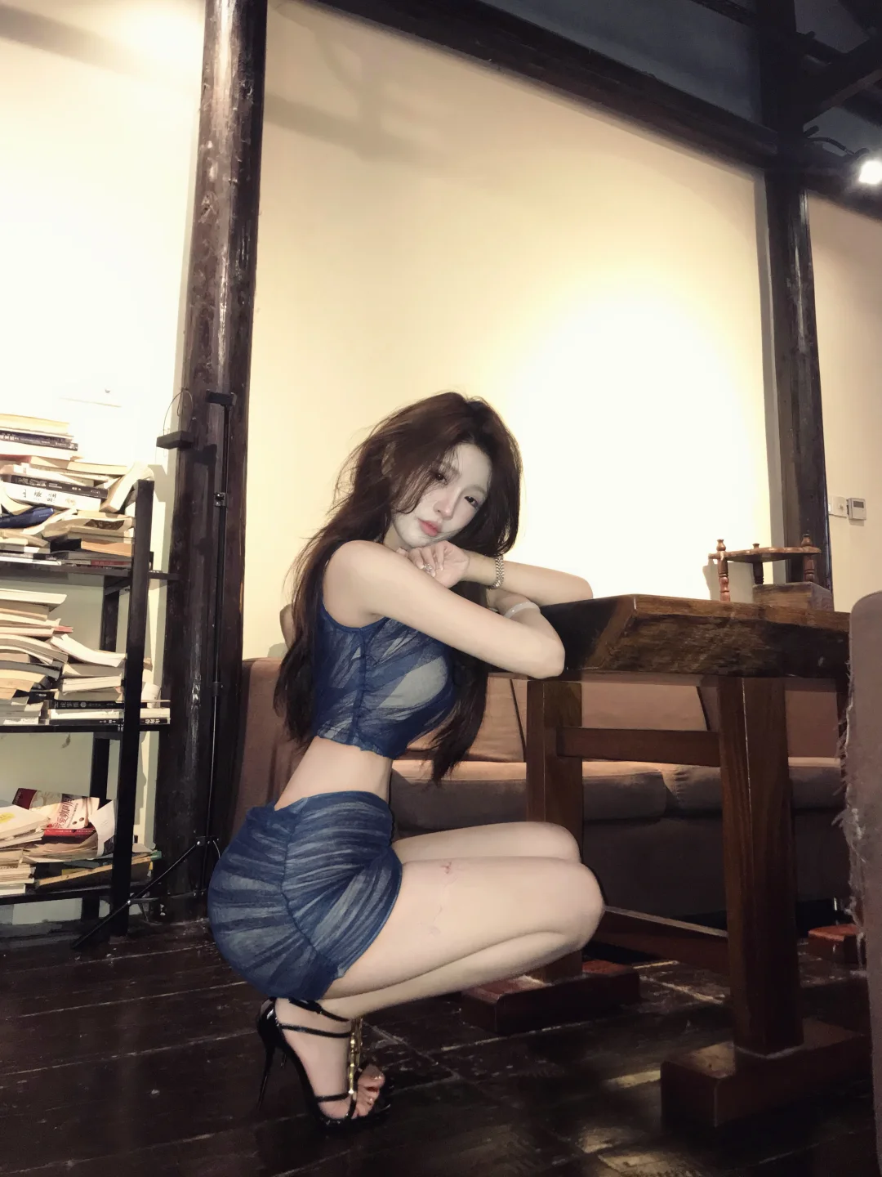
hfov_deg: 49.7
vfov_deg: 63.4
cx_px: 441
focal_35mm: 28
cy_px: 588
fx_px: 951
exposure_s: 1/33
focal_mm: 3.99
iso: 160
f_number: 1.8
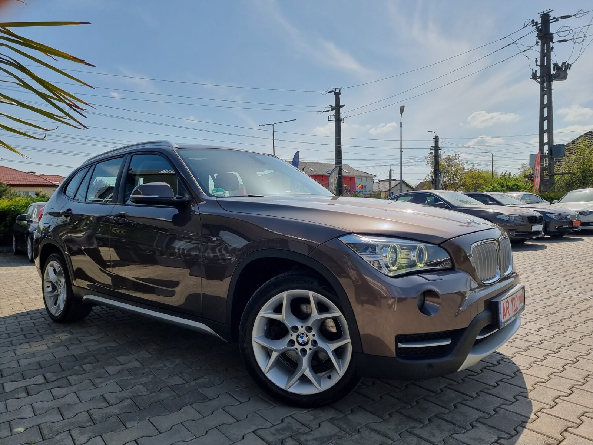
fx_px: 411
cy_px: 222
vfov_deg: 56.8
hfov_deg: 71.6
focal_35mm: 24
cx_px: 296
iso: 50
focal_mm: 6.7
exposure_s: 1/1152
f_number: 1.8
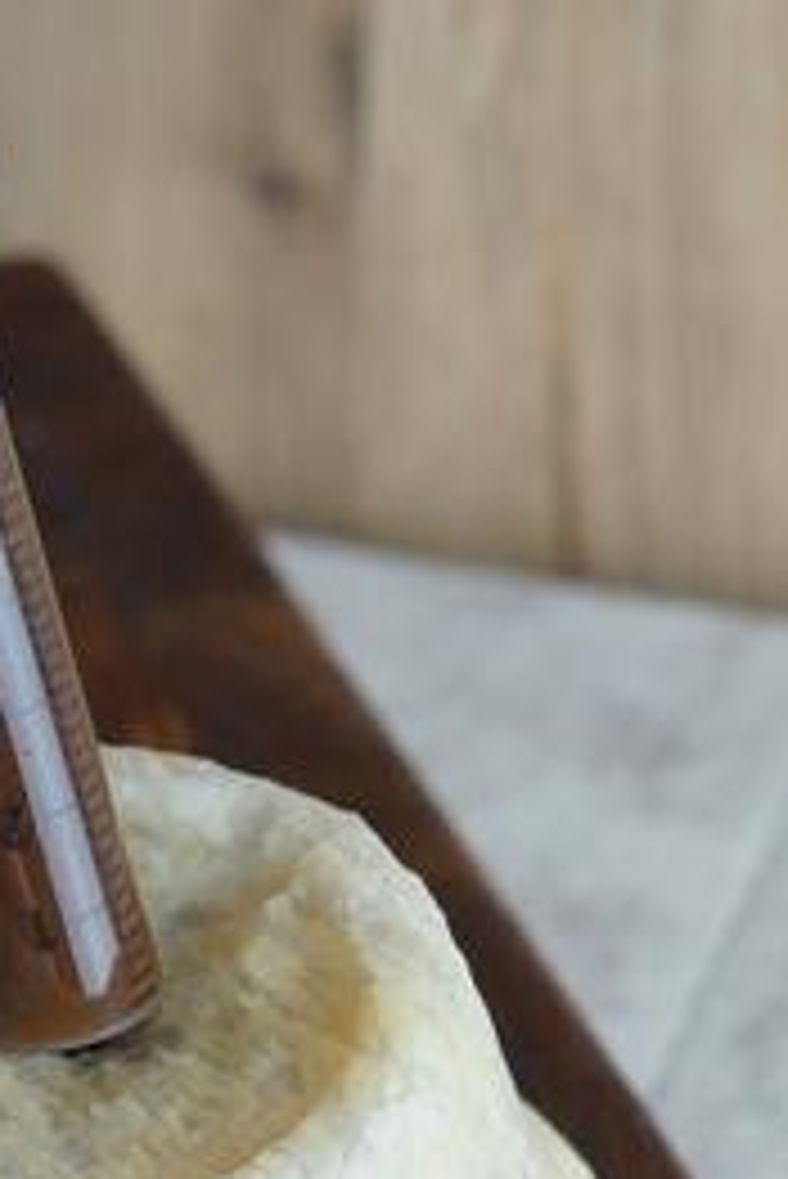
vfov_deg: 8.9
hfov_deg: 6.0
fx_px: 7508
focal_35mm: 229
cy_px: 1296
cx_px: -223
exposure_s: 1/80
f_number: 4
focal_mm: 50
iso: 320
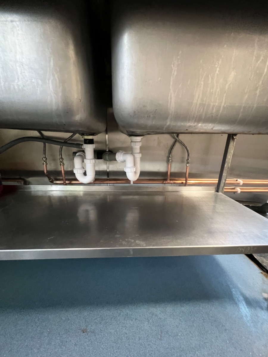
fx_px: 134
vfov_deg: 106.2
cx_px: 134
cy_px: 178
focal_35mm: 13
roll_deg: -1.6
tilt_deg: -16.9
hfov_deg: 89.9
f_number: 1.8
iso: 800
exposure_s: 1/33
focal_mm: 1.57
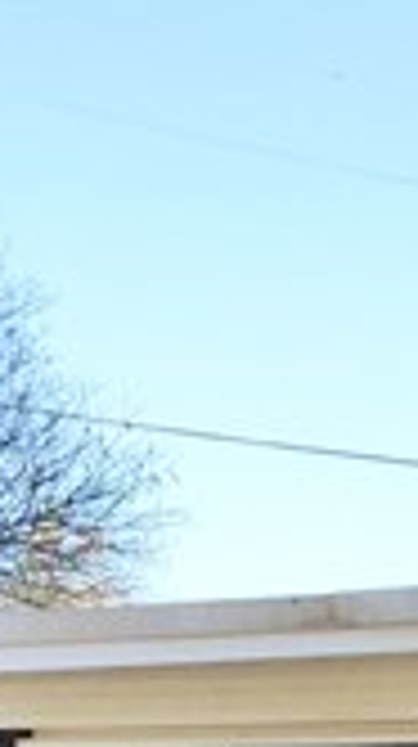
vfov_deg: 10.4
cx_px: 1443
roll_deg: -1.4
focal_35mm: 195
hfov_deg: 5.6
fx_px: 3854
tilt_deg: -3.5
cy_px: 1314
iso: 32
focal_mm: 4.15
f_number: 2.2
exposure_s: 1/573
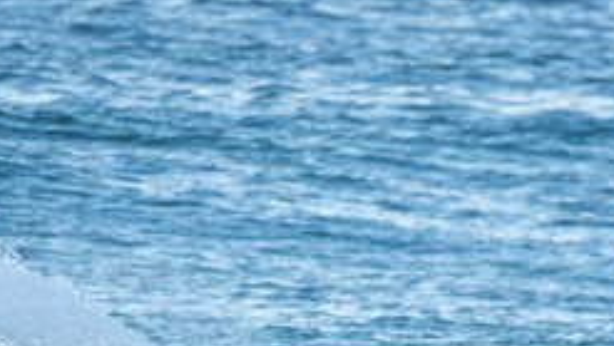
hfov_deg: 1.2
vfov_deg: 0.7
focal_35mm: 1845
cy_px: 400
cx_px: 375
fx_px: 30041
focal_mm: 500
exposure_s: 1/400
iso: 280
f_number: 5.6
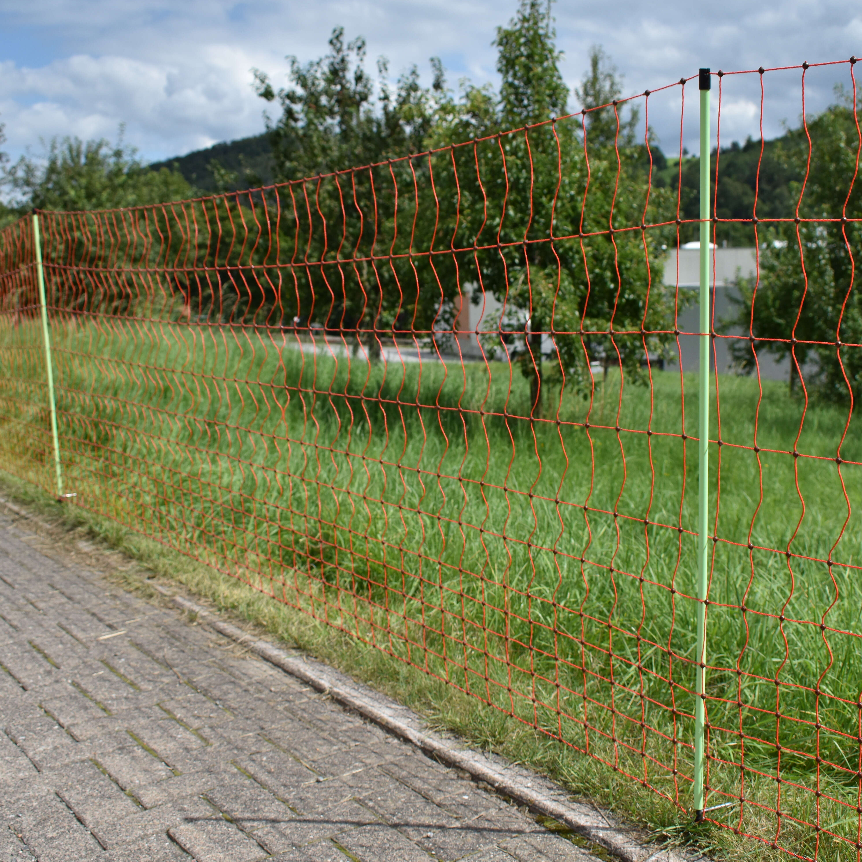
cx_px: 465
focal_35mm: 43
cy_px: 440
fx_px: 1211
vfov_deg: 39.2
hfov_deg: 39.1
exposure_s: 1/2000
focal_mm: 22
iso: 180
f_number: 5
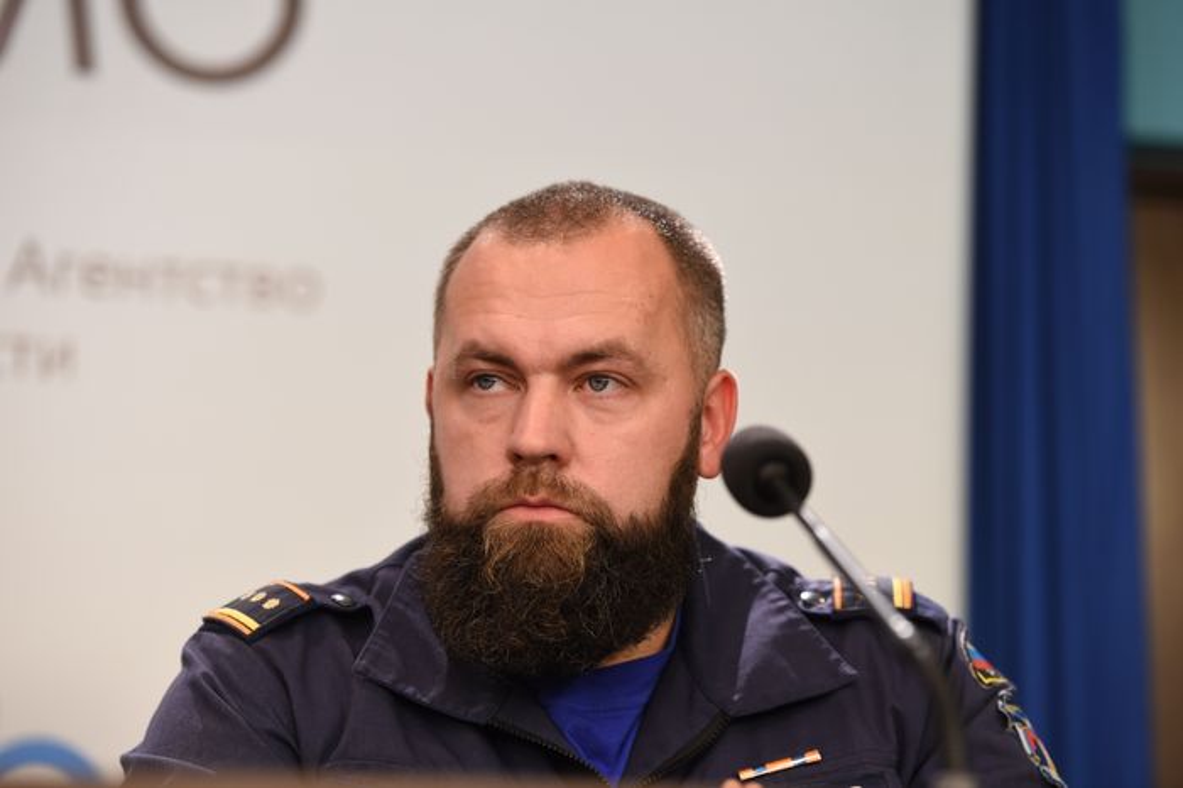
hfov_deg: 16.8
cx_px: 592
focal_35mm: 122
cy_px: 394
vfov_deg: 11.2
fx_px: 4007
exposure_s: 1/250
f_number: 3.5
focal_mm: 122
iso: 1600
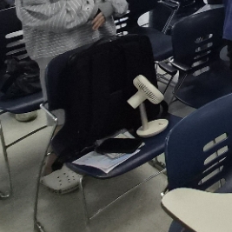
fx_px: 417
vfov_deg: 25.3
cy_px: -94
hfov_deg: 20.8
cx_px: 422
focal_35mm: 55
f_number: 2.2
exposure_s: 1/60
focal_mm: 1.7
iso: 80
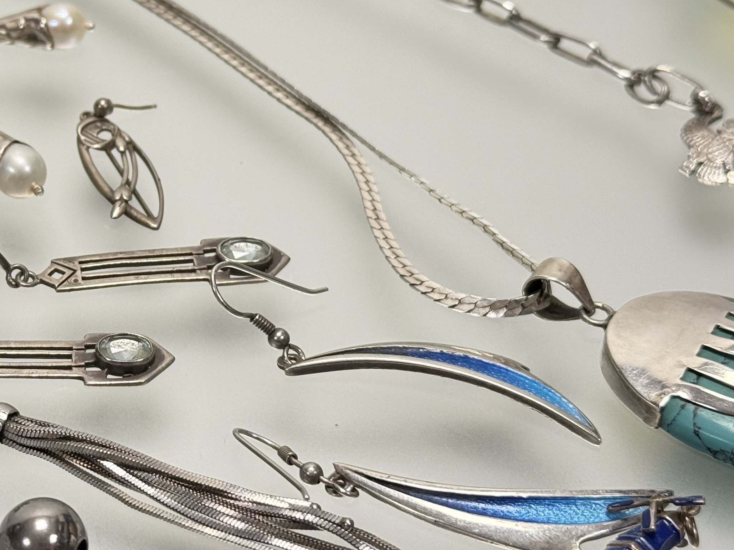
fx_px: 1993
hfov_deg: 20.4
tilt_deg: -40.5
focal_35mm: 94
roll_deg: +1.6
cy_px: 215
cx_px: 72
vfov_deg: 15.7
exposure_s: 1/100
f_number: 1.78
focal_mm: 6.76
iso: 80
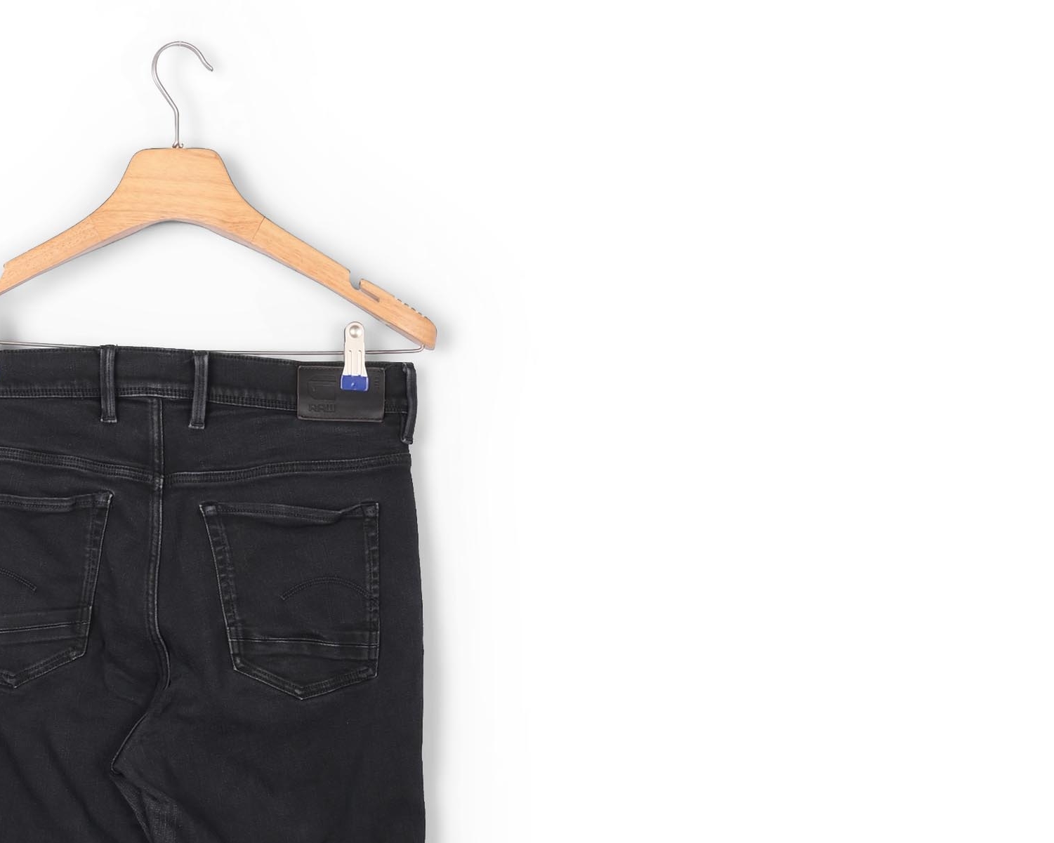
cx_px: 192
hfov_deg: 19.9
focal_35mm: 95
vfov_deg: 15.5
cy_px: 1044
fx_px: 2964
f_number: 11
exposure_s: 1/200
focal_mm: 38
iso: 100
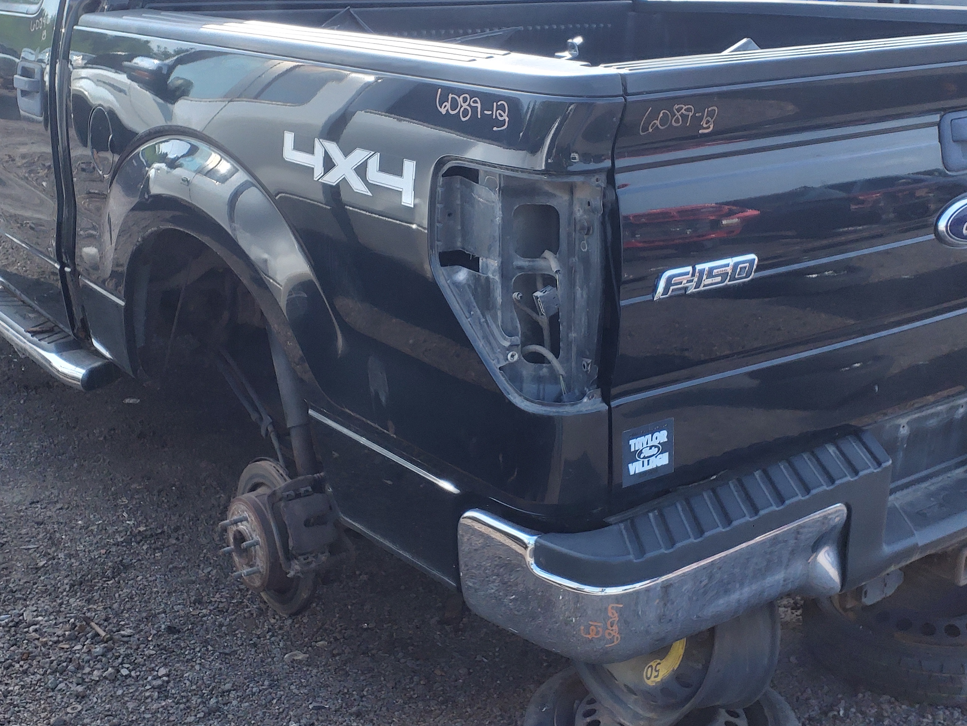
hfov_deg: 44.8
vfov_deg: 34.3
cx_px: 503
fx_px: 1173
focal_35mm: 42
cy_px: 303
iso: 40
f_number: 1.9
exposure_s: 1/186
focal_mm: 3.58
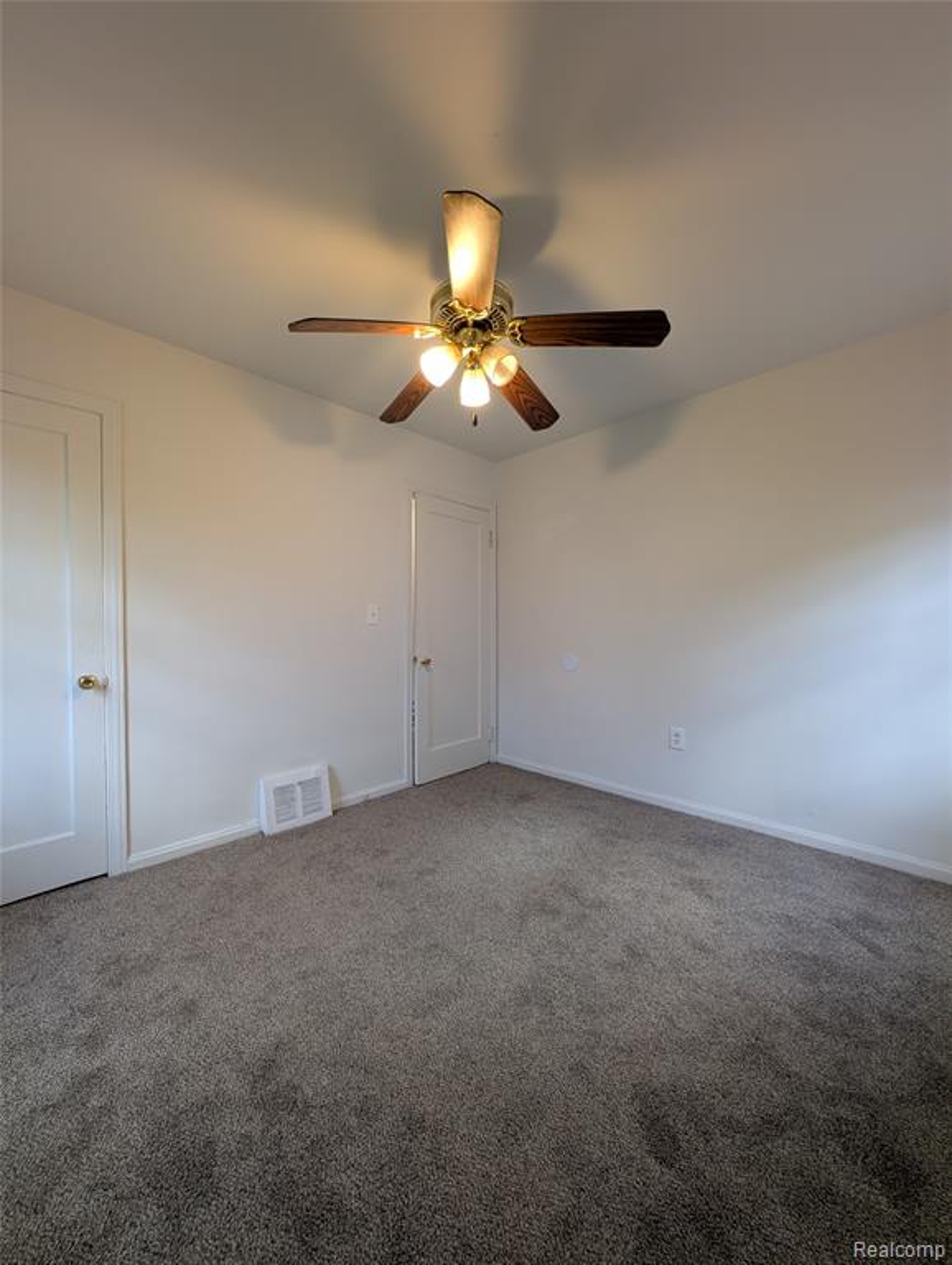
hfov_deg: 94.6
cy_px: 632
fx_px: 439
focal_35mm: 12
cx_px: 476
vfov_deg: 110.5
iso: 53
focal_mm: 2.23
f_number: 1.95
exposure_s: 1/24
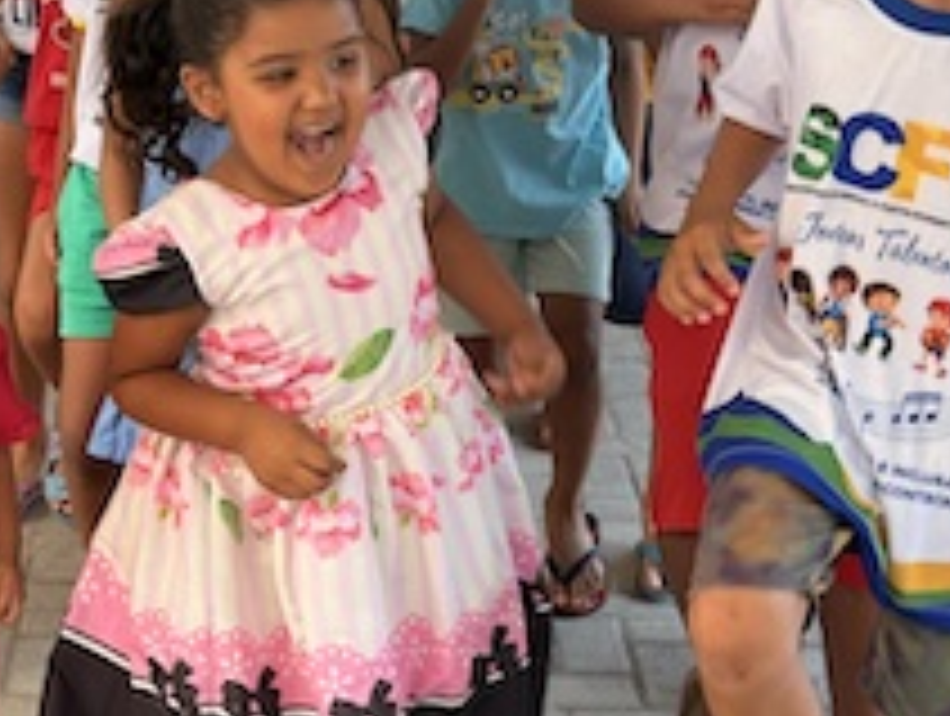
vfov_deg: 13.6
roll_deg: +1.4
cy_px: 257
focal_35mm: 109
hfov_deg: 17.6
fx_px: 2997
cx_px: 14
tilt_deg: -15.2
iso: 125
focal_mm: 6.76
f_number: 1.78
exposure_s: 1/211
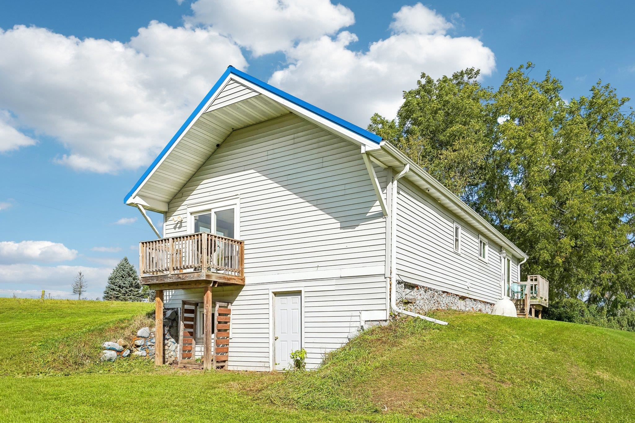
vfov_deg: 45.0
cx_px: 318
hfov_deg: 63.7
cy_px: 212
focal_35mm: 29
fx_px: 511
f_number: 8
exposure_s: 1/1600
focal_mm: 29
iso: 400
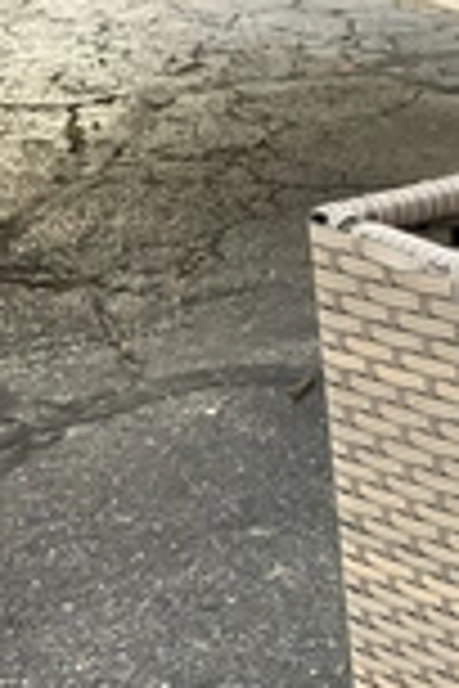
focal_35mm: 79
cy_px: 666
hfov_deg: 15.8
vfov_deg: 24.6
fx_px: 1511
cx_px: 706
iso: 32
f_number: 1.8
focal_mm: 3
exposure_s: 1/122
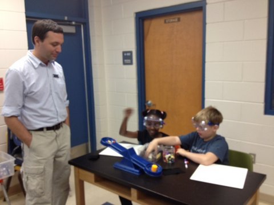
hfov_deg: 52.6
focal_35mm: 35
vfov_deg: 40.7
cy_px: 102
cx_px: 137
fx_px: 277
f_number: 2.4
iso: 80
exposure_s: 1/20
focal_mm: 4.28
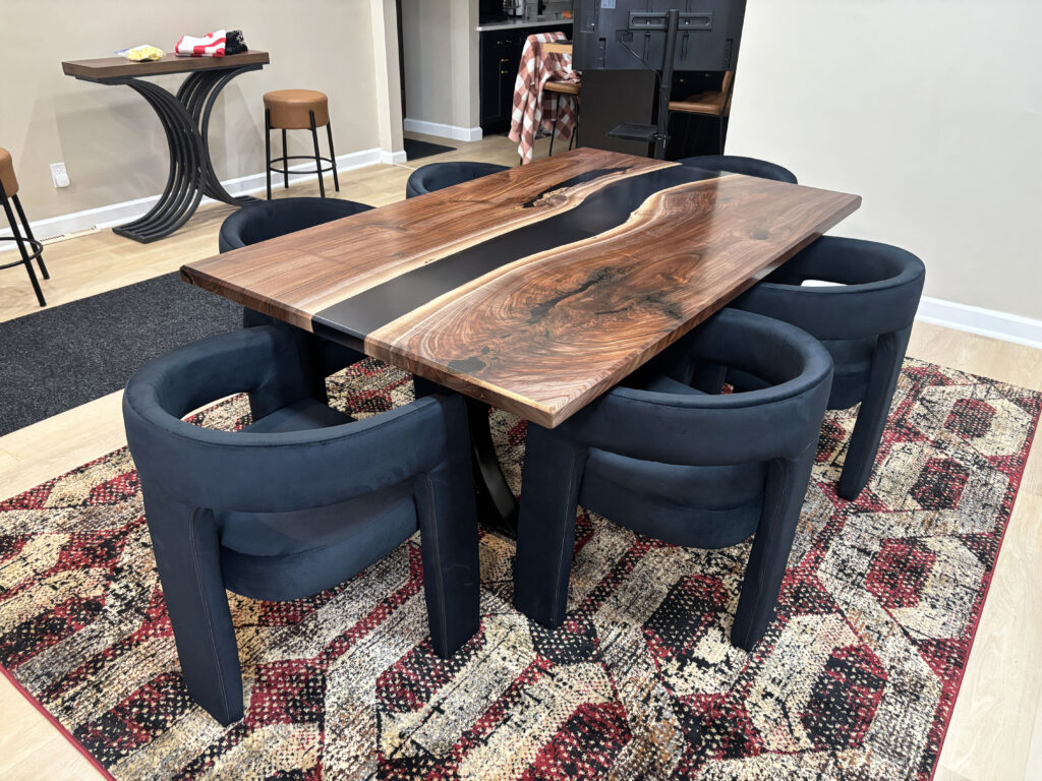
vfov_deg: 53.1
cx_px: 521
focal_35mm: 26
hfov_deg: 67.3
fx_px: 783
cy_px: 390
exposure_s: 1/60
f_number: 1.6
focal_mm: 5.96
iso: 250
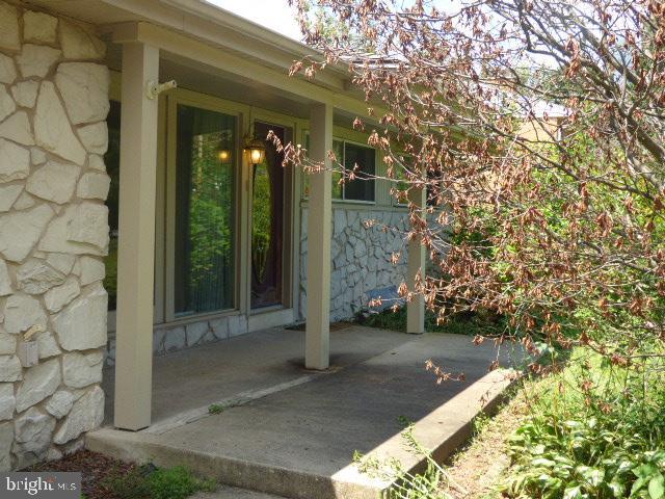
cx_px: 332
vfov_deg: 32.9
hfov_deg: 42.9
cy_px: 250
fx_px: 845
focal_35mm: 44
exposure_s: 1/250
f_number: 3.7
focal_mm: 7.79
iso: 100
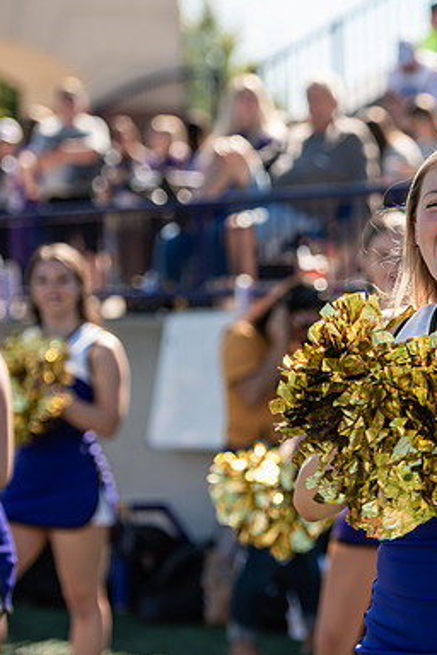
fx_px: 2695
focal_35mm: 148
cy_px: 327
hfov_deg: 9.2
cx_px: 410
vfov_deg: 13.9
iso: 125
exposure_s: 1/1250
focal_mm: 98
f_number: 3.2
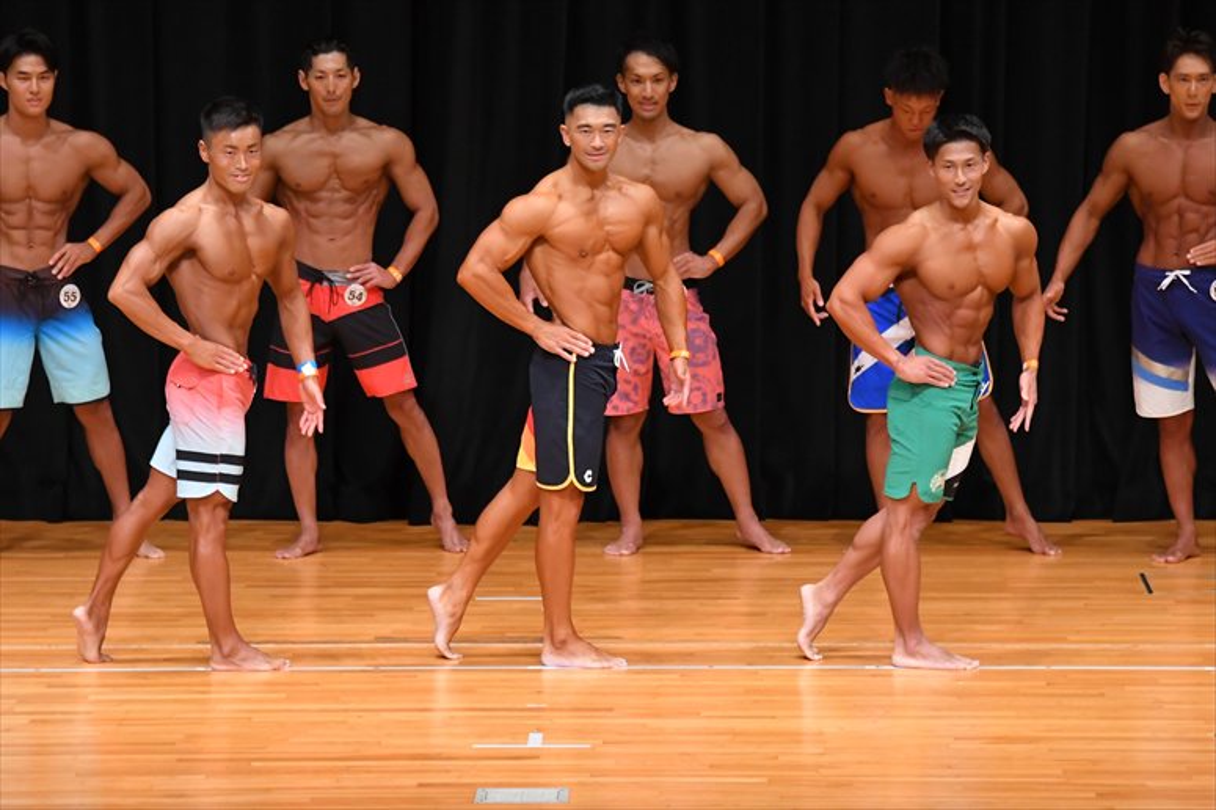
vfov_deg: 6.1
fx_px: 7596
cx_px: 608
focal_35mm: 225
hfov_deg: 9.2
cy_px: 405
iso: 4000
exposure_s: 1/400
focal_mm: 150
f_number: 5.6
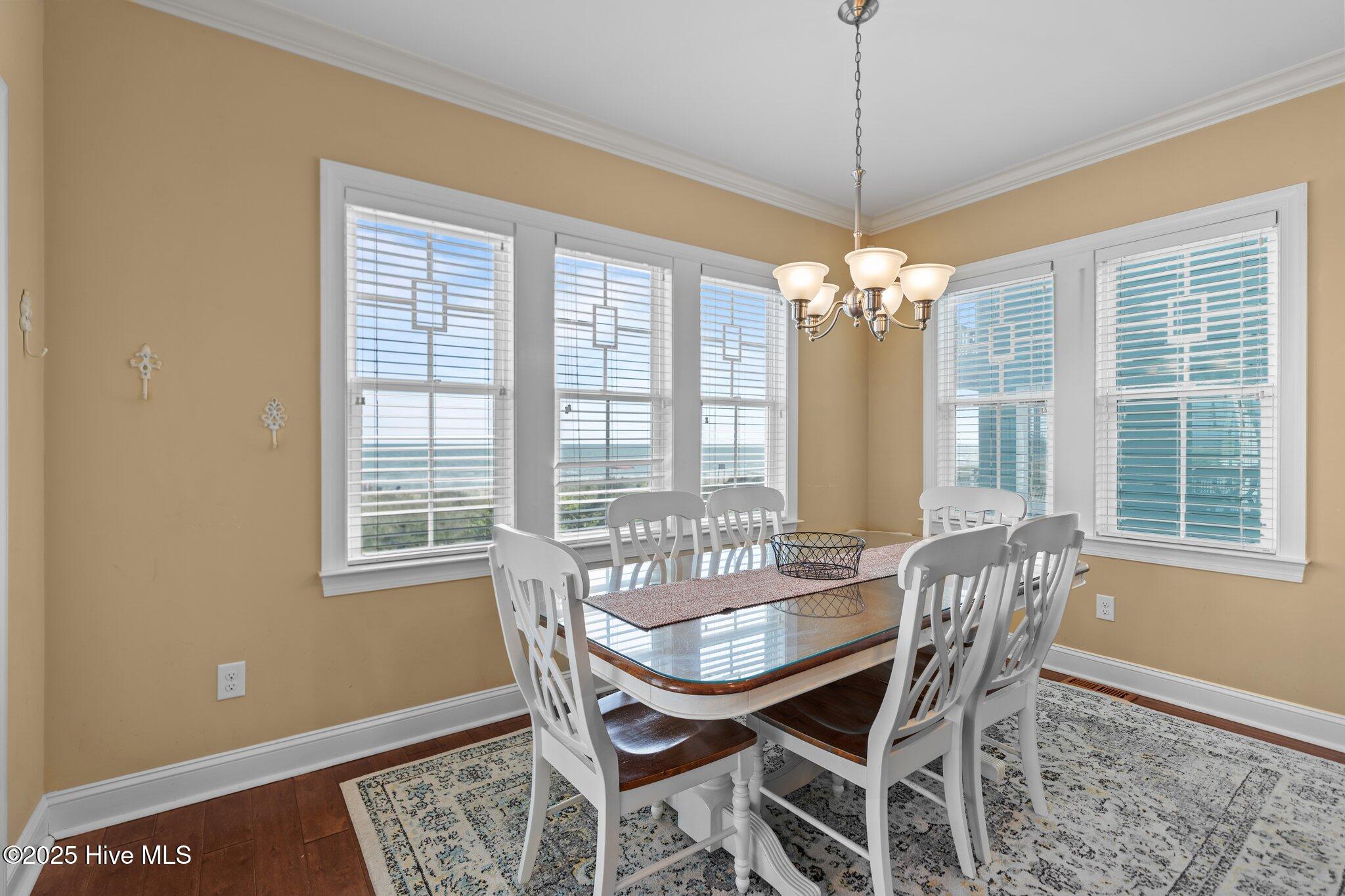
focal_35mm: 16
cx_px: 672
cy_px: 448
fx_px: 598
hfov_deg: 96.7
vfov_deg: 73.7
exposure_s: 1/13
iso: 100
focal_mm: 16
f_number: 4.5
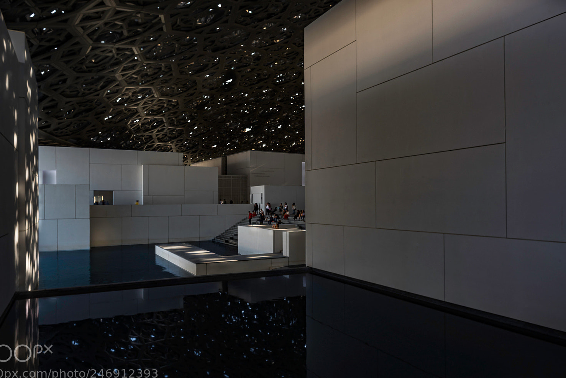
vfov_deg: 49.6
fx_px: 409
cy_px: 199
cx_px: 264
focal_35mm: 26
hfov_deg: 69.3
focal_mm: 24
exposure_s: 1/5
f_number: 13
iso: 64
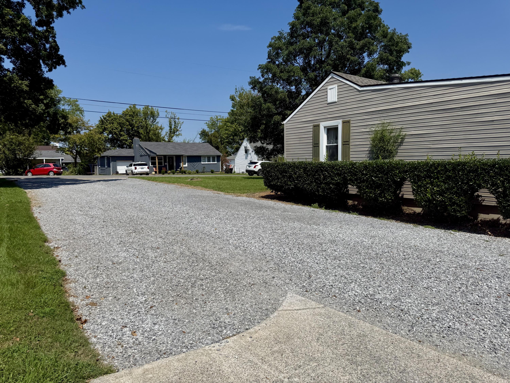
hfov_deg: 71.6
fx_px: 354
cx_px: 255
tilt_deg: -2.8
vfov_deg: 56.8
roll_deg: +1.2
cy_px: 192
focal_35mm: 24
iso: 80
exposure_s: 1/8130
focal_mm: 6.76
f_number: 1.78
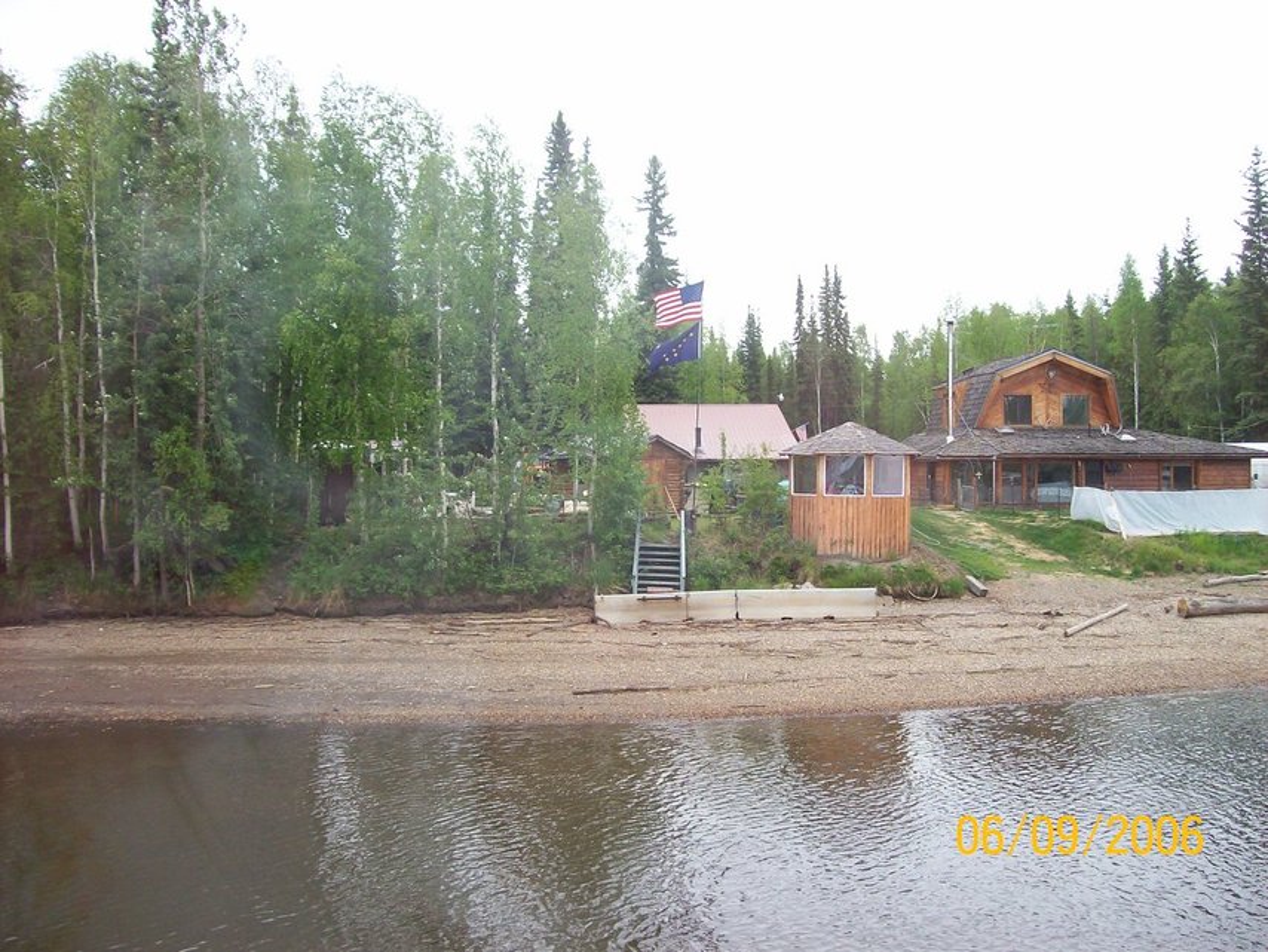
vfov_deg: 39.7
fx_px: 1319
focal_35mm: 36
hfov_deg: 51.3
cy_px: 476
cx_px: 634
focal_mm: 6
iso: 80
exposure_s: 1/187
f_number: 2.7
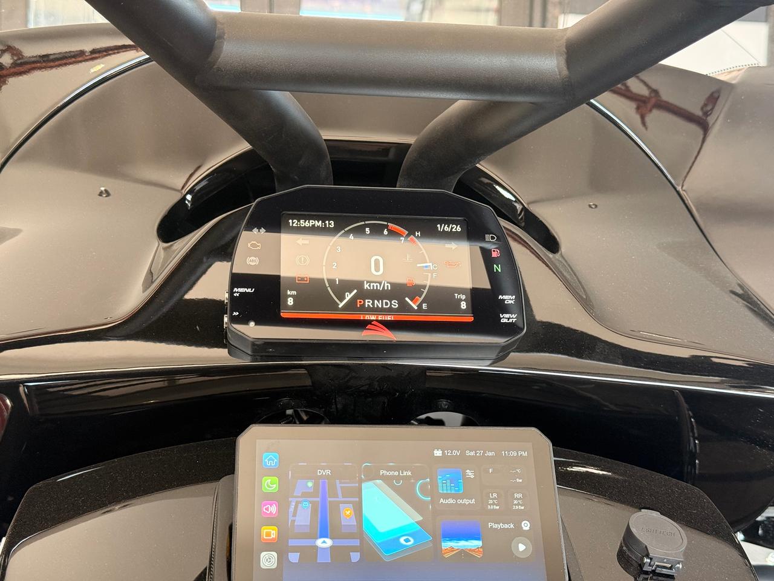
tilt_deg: -3.7
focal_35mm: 48
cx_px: 387
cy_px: 290
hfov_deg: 39.7
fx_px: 1073
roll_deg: -1.8
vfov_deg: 30.3
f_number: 1.78
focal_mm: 6.76
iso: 200
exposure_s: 1/60
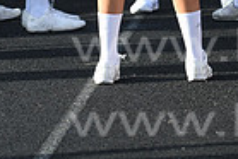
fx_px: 4547
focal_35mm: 687
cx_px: 459
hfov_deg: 3.0
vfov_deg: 2.0
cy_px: -138
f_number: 4
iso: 200
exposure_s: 1/1250
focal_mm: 110
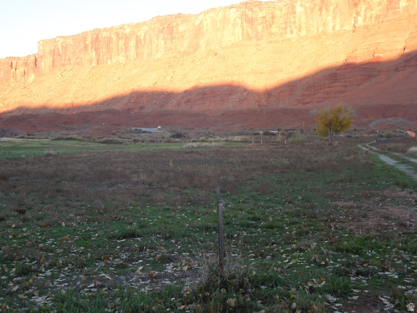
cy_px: 156
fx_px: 578
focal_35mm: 48
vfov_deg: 30.3
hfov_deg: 39.7
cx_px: 208
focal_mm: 8.7
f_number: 4
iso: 100
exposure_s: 1/80
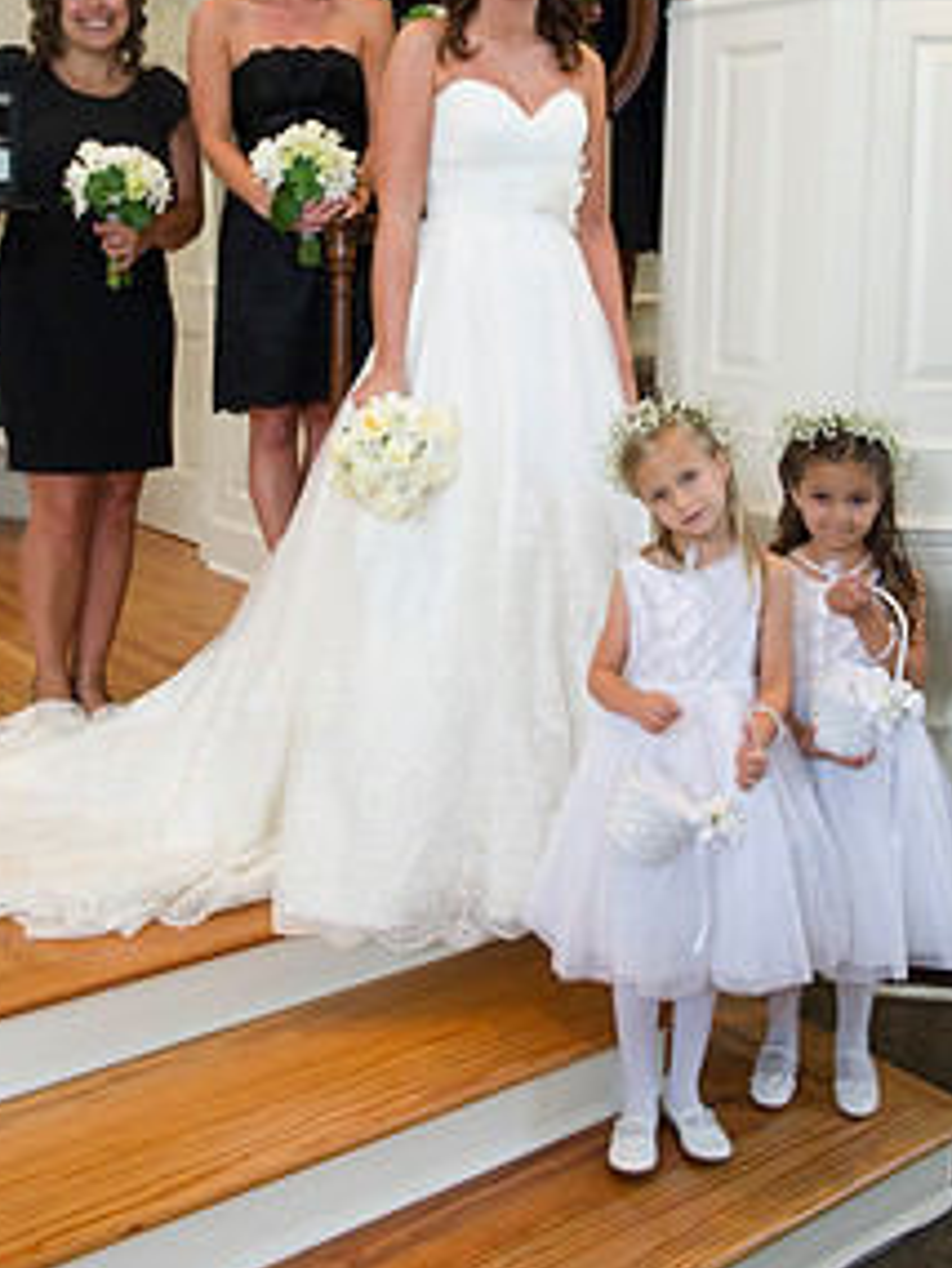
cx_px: 487
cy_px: 396
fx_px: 1612
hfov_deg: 32.9
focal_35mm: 44
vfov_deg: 42.2
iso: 800
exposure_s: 1/125
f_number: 4
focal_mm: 29
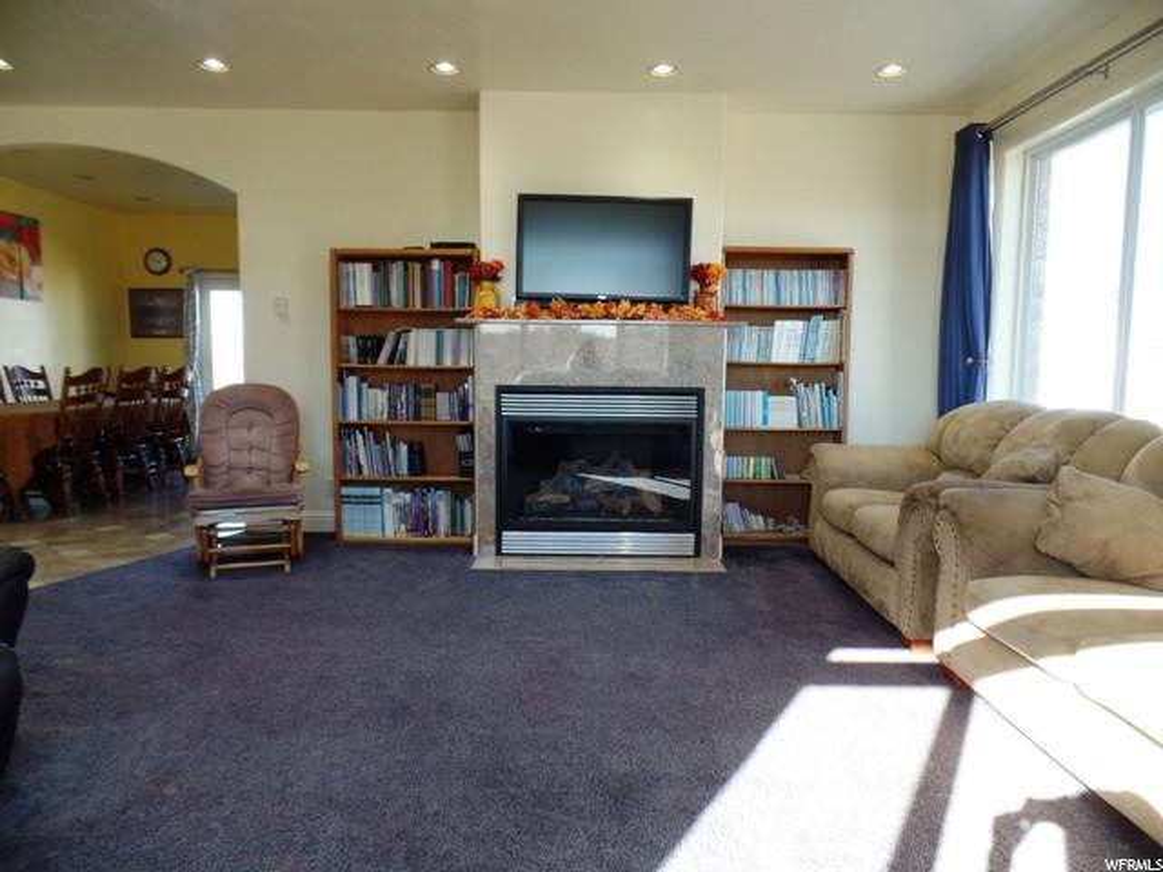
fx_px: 773
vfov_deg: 58.9
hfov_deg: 73.9
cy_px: 436
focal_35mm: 23
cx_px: 582
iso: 80
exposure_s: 1/45
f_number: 3.5
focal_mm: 4.1
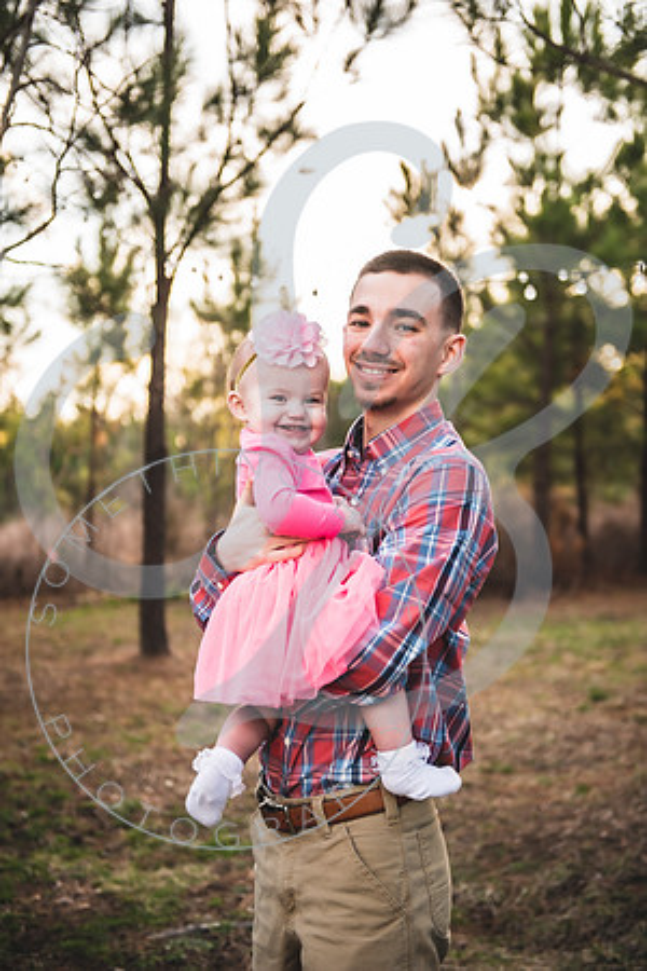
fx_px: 1348
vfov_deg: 39.6
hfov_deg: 27.0
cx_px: 324
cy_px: 486
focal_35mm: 50
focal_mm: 50
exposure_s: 1/125
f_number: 2.8
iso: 100
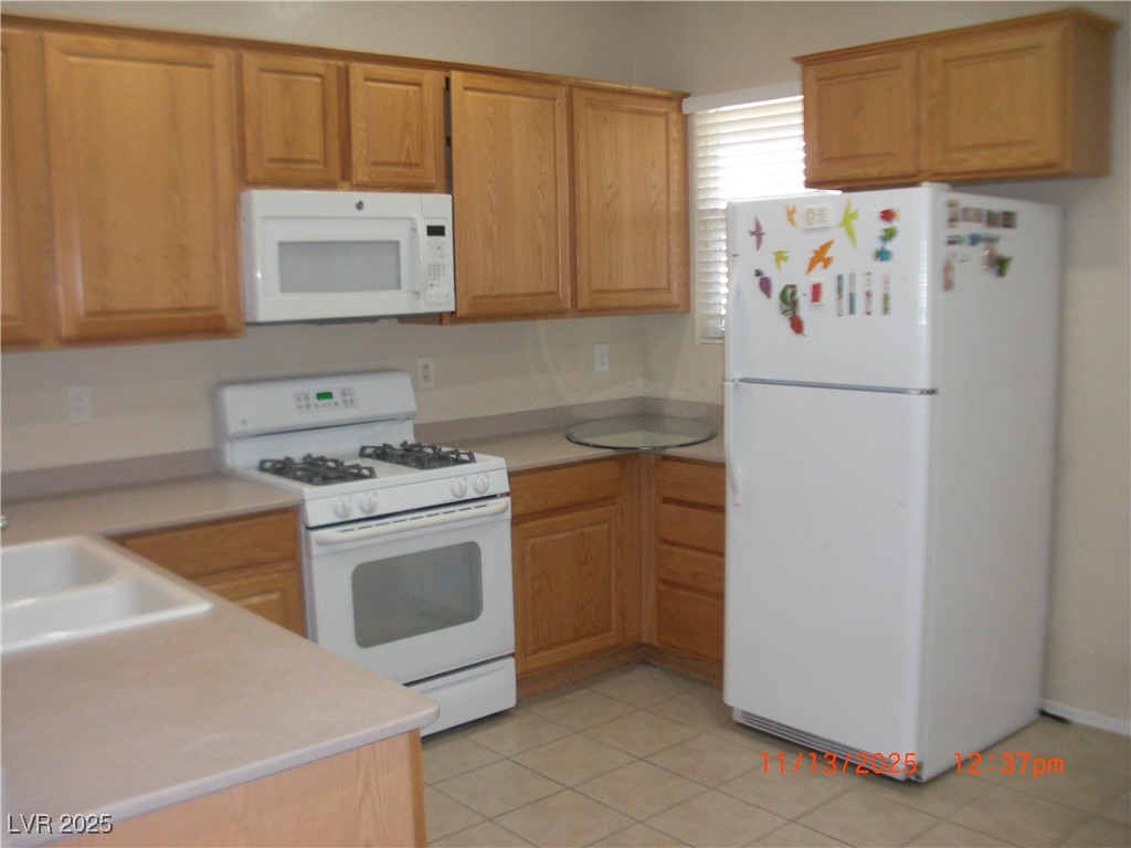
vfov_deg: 39.7
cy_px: 424
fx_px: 1176
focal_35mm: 36
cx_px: 566
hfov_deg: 51.4
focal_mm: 6.3
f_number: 2.8
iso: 200
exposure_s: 1/60
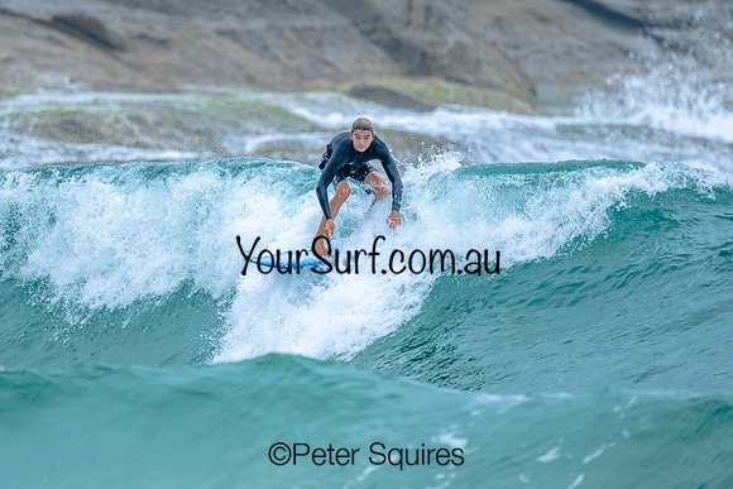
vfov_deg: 1.3
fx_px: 22393
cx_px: 339
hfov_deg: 1.9
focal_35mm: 1100
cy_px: 153
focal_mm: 800
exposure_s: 1/2500
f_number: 6.3
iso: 500
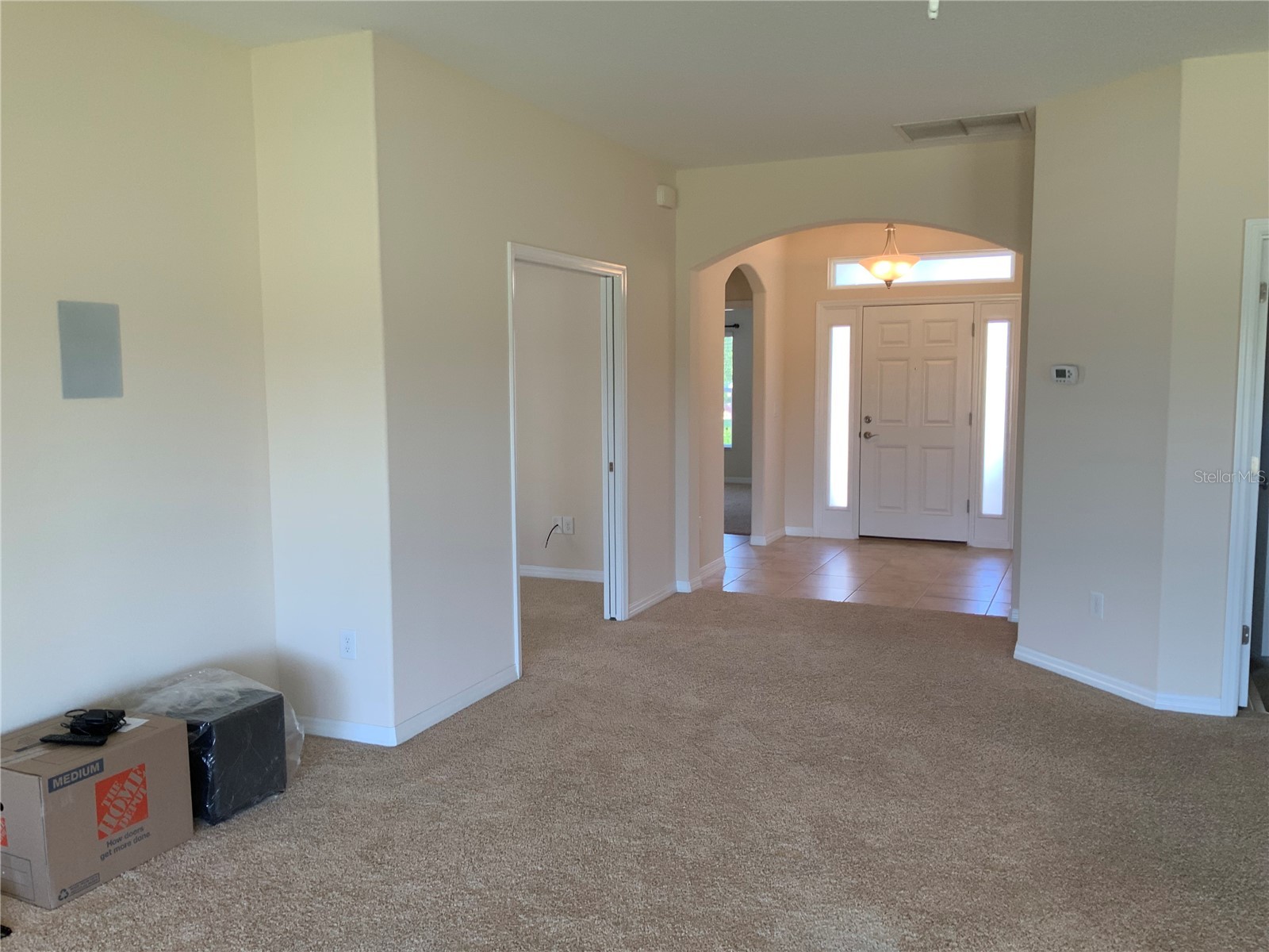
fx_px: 1063
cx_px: 634
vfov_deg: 48.2
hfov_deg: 61.7
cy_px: 476
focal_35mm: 29
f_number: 1.8
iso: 40
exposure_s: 1/60
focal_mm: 3
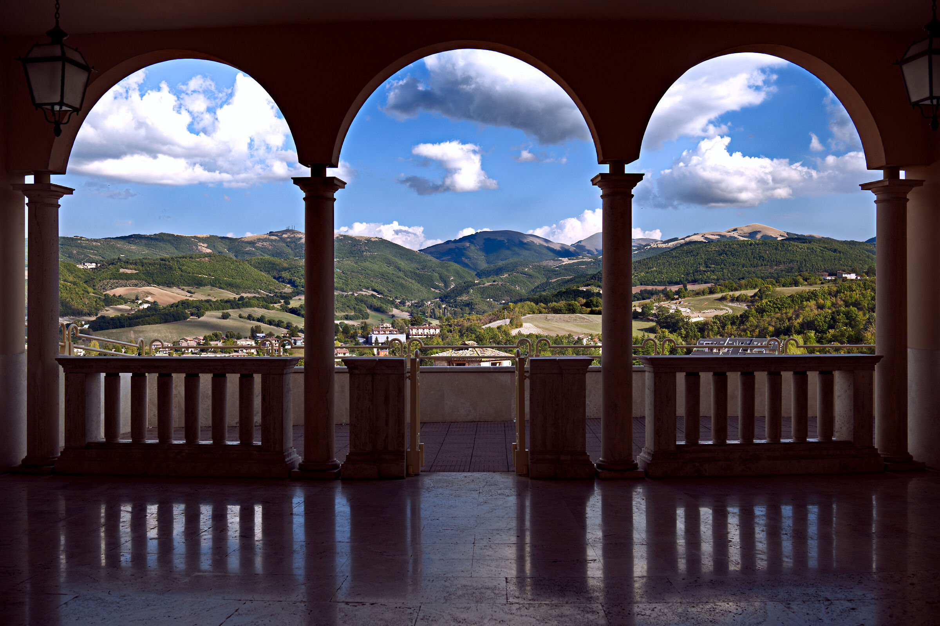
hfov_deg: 54.4
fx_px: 914
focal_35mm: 35
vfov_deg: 37.8
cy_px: 313
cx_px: 470
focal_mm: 35
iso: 250
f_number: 5.6
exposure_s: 1/640
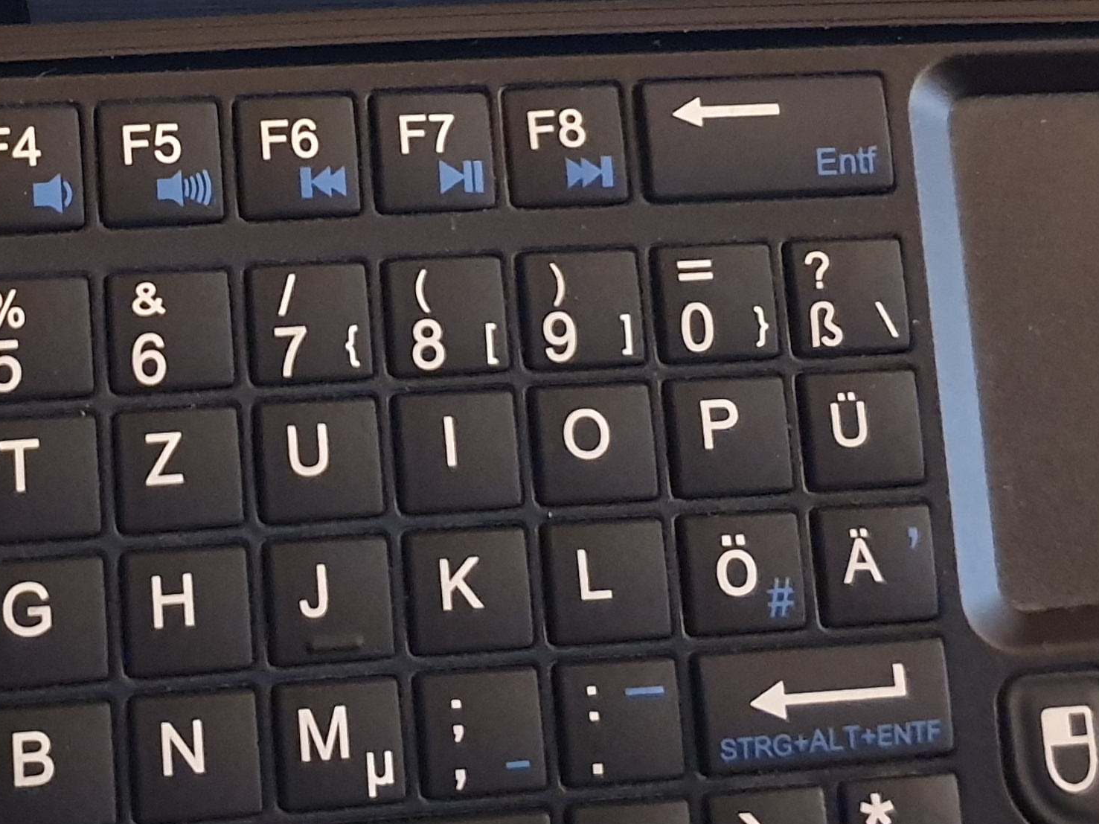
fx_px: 2254
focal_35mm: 71
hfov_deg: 27.1
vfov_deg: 20.5
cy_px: 185
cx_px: 287
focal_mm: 4.32
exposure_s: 1/10
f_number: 1.5
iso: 1000
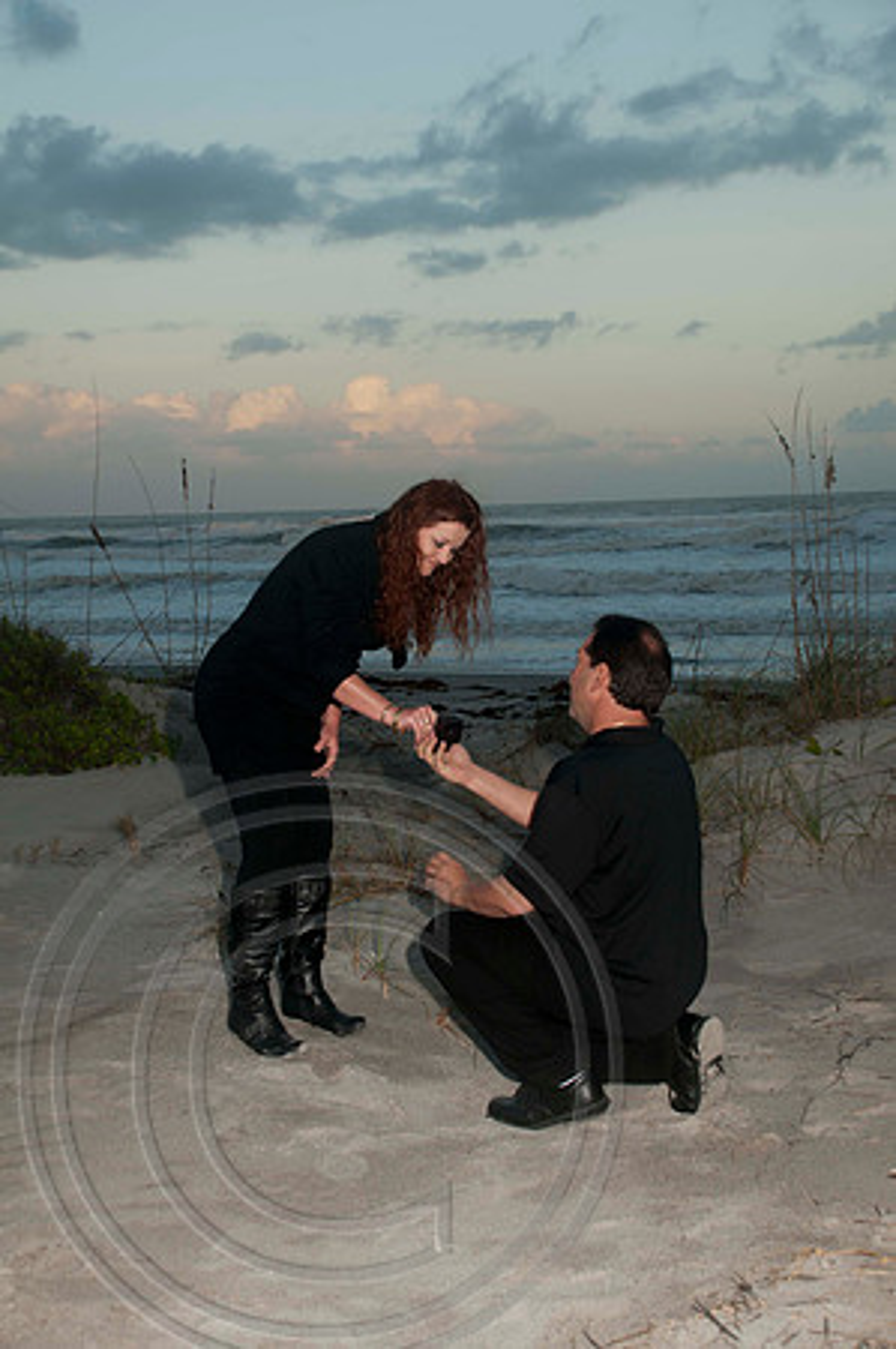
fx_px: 1796
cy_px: 674
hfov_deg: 28.0
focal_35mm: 48
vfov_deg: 41.2
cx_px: 448
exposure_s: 1/80
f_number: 5.6
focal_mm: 32
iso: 100
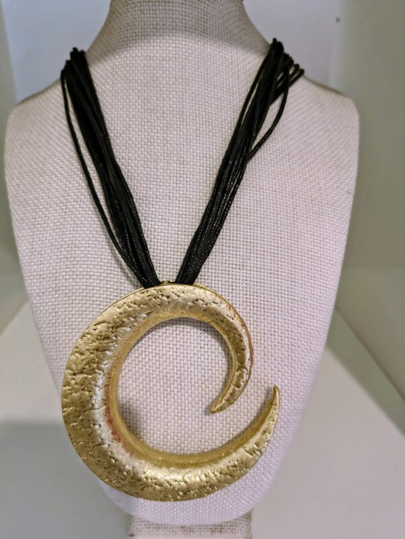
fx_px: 374
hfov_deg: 56.8
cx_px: 202
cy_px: 270
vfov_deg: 71.6
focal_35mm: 24
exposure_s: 1/50
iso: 834
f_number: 1.8
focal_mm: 5.56
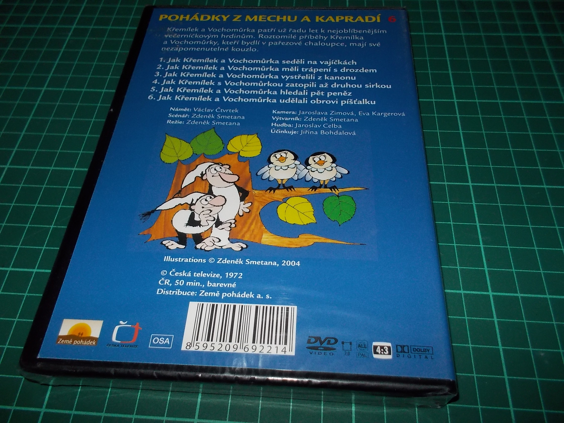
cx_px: 282
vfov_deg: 48.2
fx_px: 472
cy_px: 212
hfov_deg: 61.7
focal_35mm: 29
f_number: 3.3
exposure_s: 1/30
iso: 200
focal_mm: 4.1
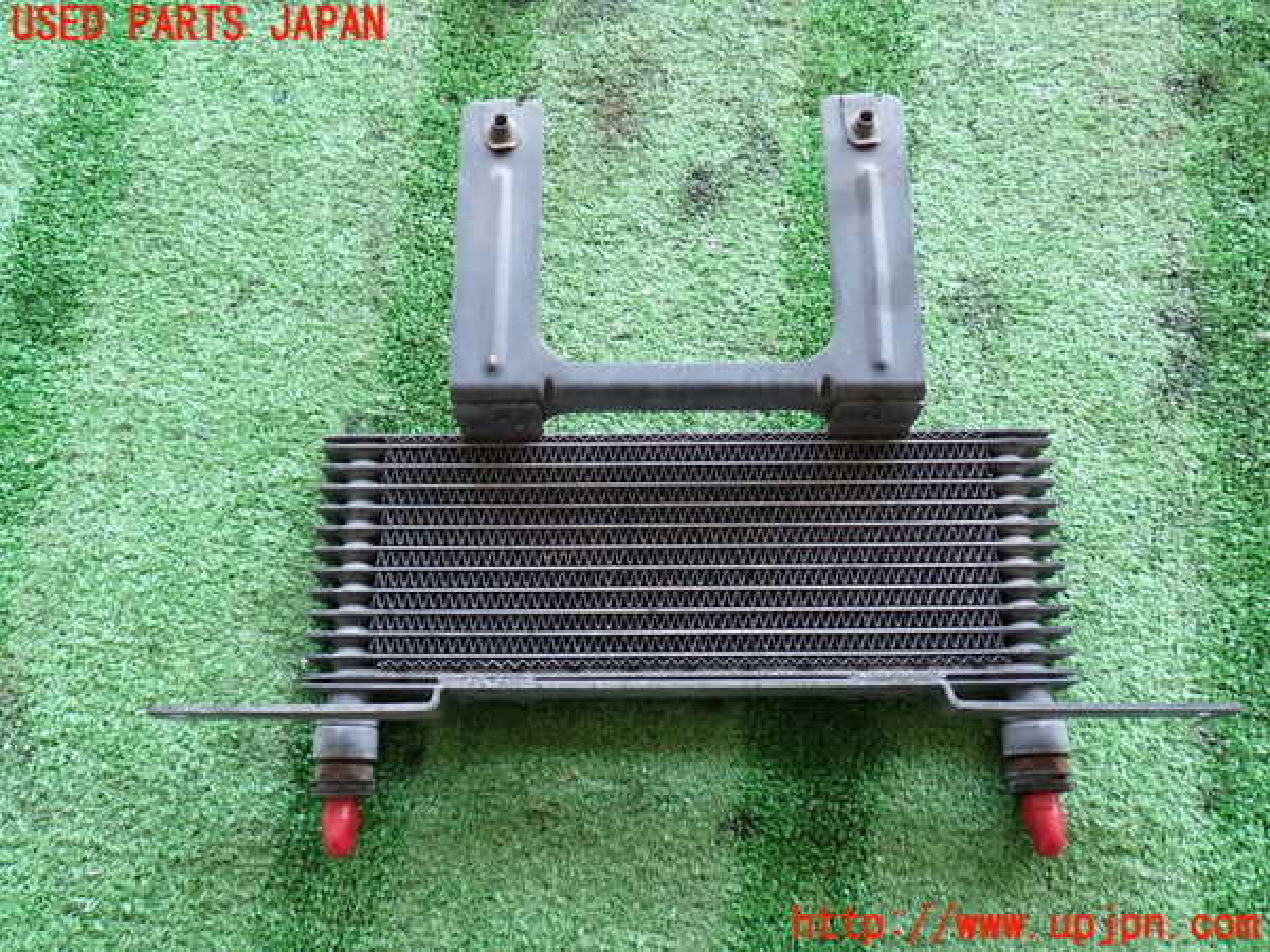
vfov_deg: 44.2
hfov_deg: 56.8
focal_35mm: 32
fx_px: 1174
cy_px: 476
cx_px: 635
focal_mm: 5.79
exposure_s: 1/60
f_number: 2.4
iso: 160
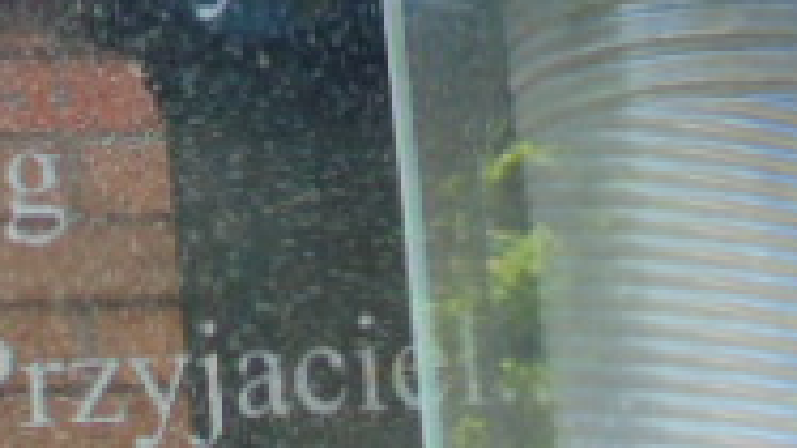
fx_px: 4880
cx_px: -298
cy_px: -290
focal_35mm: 231
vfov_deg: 5.2
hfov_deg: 9.2
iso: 80
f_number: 4.5
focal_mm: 11
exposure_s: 1/50
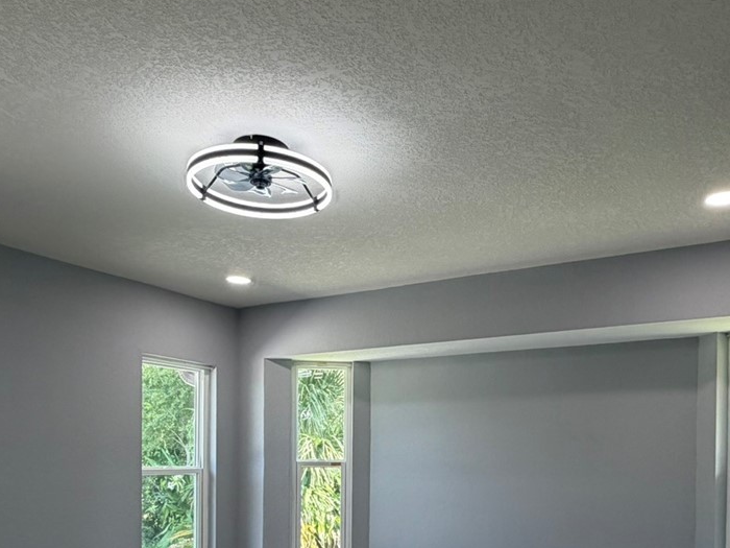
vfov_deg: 41.7
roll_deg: +0.6
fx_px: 675
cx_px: 396
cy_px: 460
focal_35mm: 32
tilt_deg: -0.7
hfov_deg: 56.7
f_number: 2.2
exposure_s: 1/120
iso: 125
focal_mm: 2.22
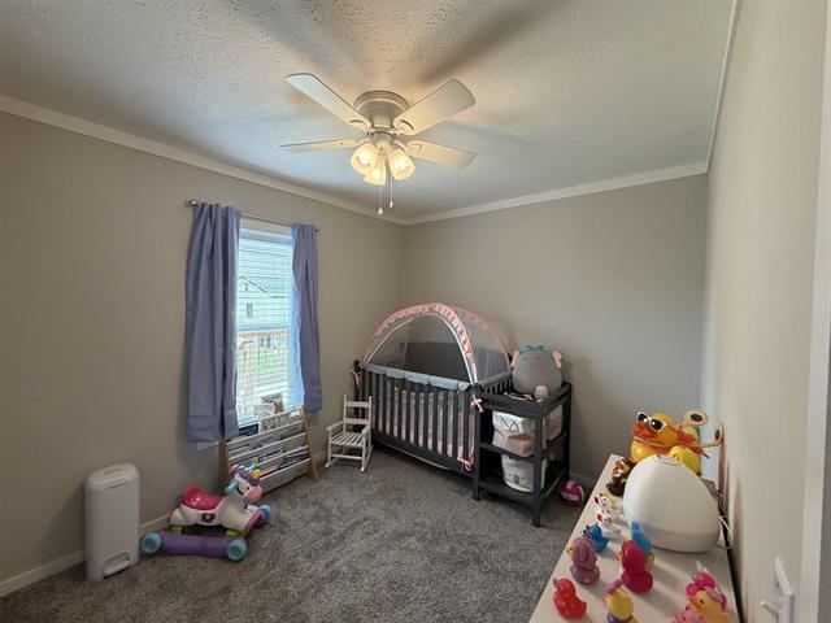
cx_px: 416
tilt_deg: -1.3
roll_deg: +0.4
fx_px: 336
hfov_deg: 102.1
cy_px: 312
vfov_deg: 85.7
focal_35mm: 14
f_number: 2.2
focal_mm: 2.22
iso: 250
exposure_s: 1/120
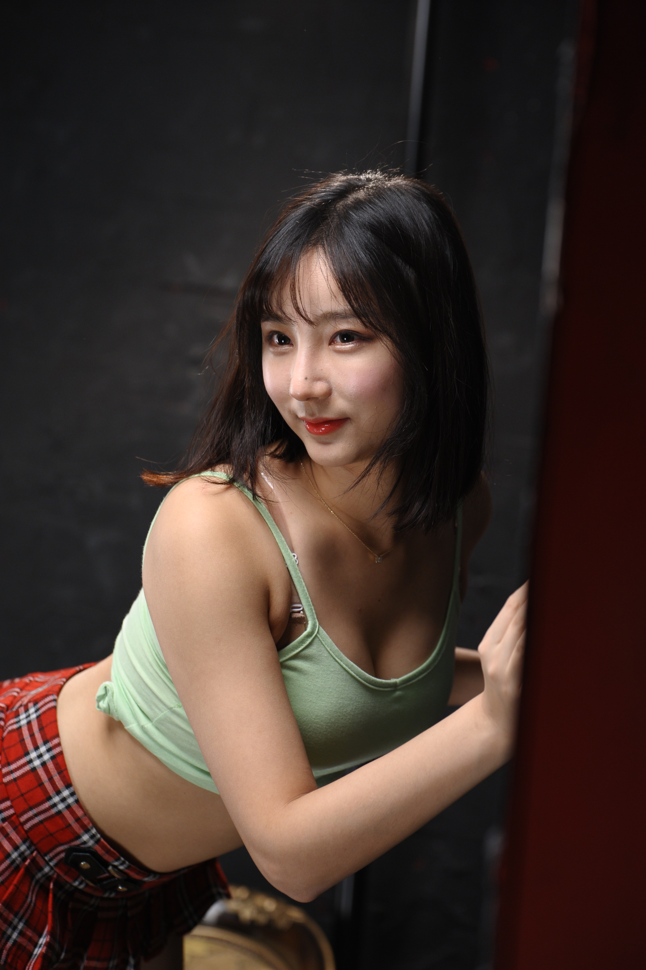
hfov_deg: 11.2
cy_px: 485
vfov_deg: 16.8
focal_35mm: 122
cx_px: 323
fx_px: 3288
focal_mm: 122
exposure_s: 1/160
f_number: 4
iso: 800
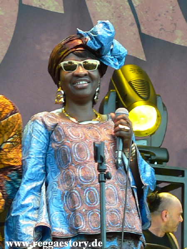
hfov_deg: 17.8
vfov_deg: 23.6
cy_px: 124
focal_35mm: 83
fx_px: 598
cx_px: 94
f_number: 3.2
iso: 64
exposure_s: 1/30
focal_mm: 14.3
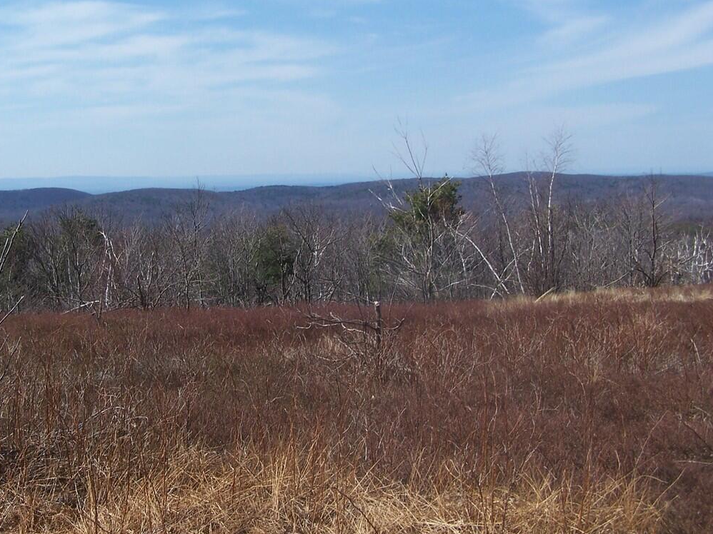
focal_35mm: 39
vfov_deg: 36.8
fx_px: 803
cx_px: 359
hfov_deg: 47.9
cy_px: 273
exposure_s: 1/1000
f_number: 4
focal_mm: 6.3
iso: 80
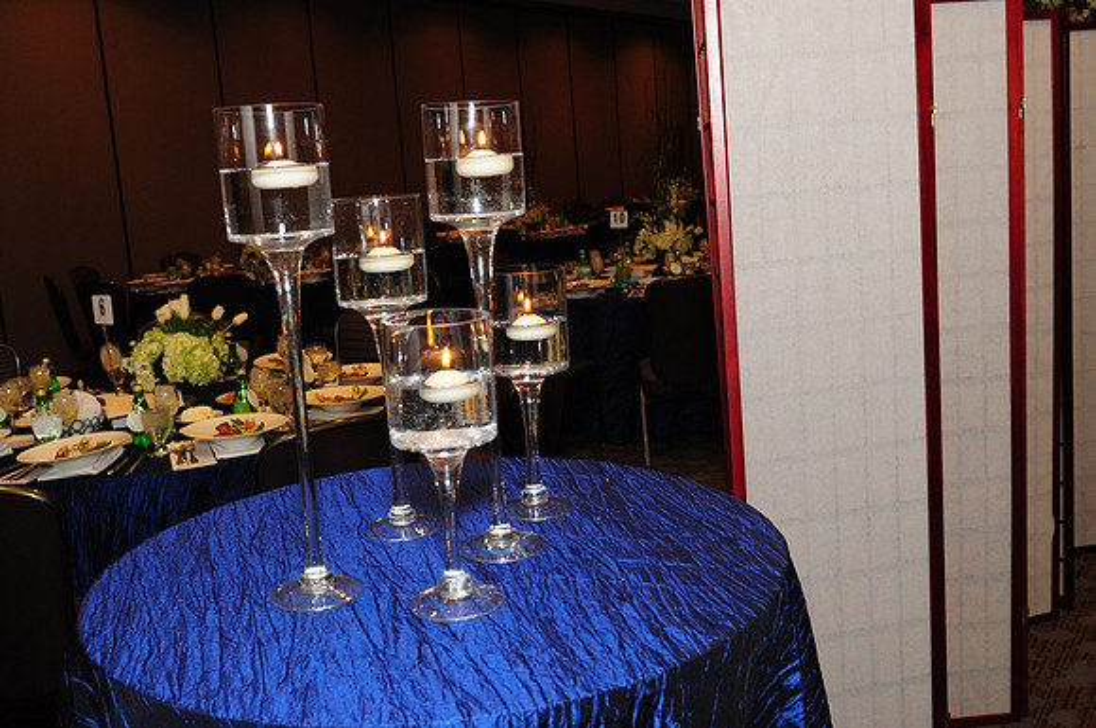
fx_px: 1094
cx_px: 548
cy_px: 364
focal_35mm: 36
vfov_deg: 36.8
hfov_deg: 53.2
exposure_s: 1/60
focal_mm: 24
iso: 500
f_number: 5
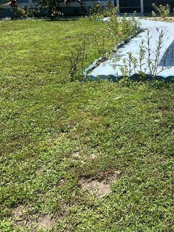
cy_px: 42
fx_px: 321
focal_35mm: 48
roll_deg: +2.9
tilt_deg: -12.7
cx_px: 150
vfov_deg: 38.0
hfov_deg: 29.3
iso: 32
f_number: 1.8
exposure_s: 1/3846
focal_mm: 4.25
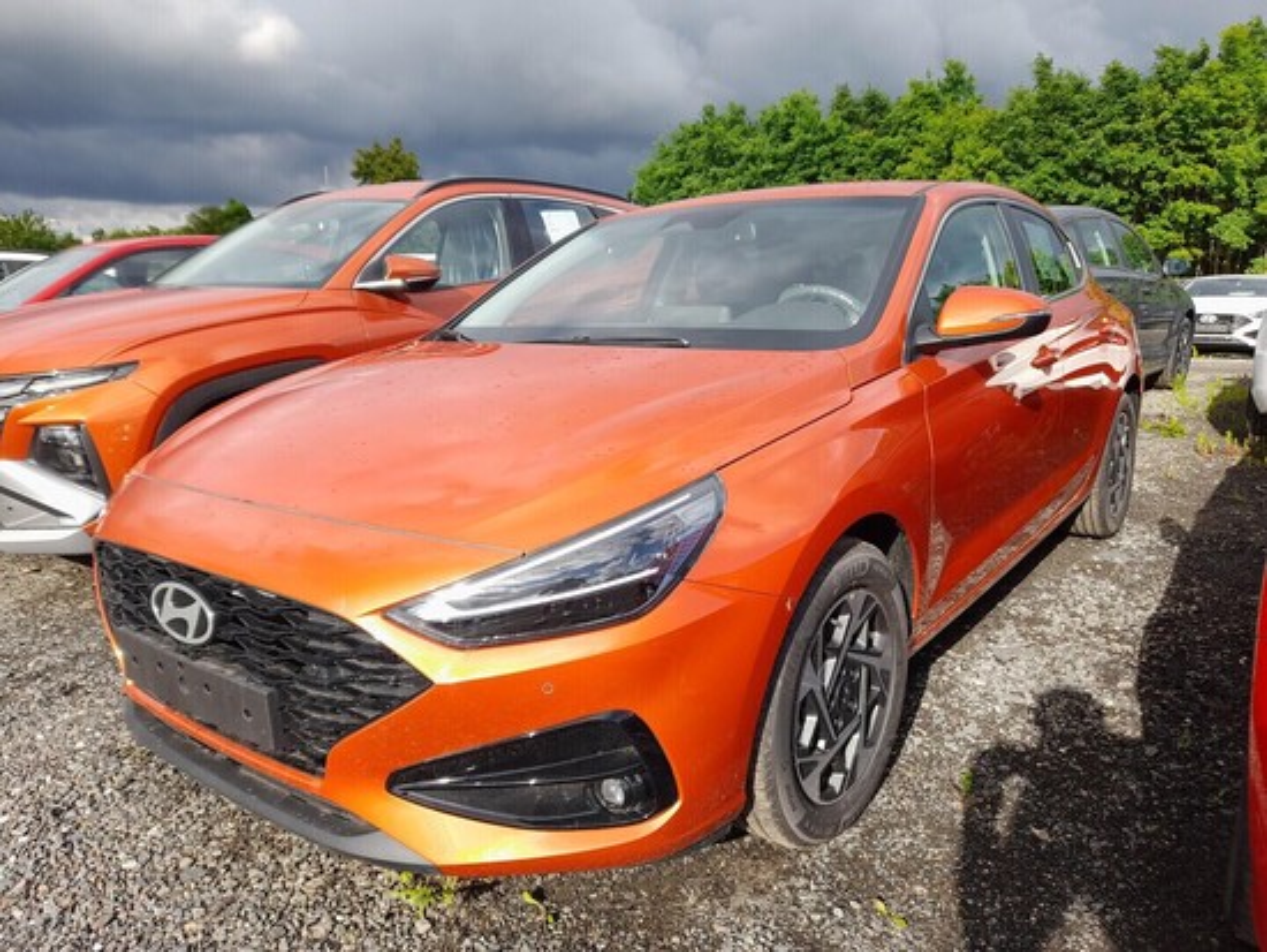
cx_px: 634
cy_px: 476
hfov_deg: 69.4
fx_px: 915
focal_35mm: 25
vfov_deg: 54.9
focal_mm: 4.6
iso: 20
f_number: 2
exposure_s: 1/299
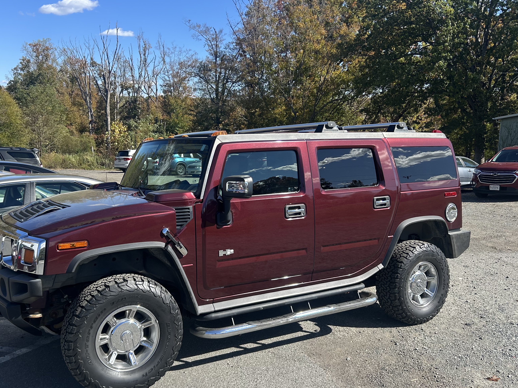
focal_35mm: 34
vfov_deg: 41.8
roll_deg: -2.4
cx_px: 235
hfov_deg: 53.9
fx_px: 509
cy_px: 191
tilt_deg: -8.8
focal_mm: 5.7
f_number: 1.5
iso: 50
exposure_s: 1/2208
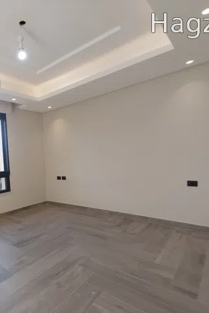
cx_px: 38
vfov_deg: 83.8
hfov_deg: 56.7
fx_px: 174
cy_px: 172
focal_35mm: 20
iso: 64
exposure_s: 1/100
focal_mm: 1.3
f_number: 2.2
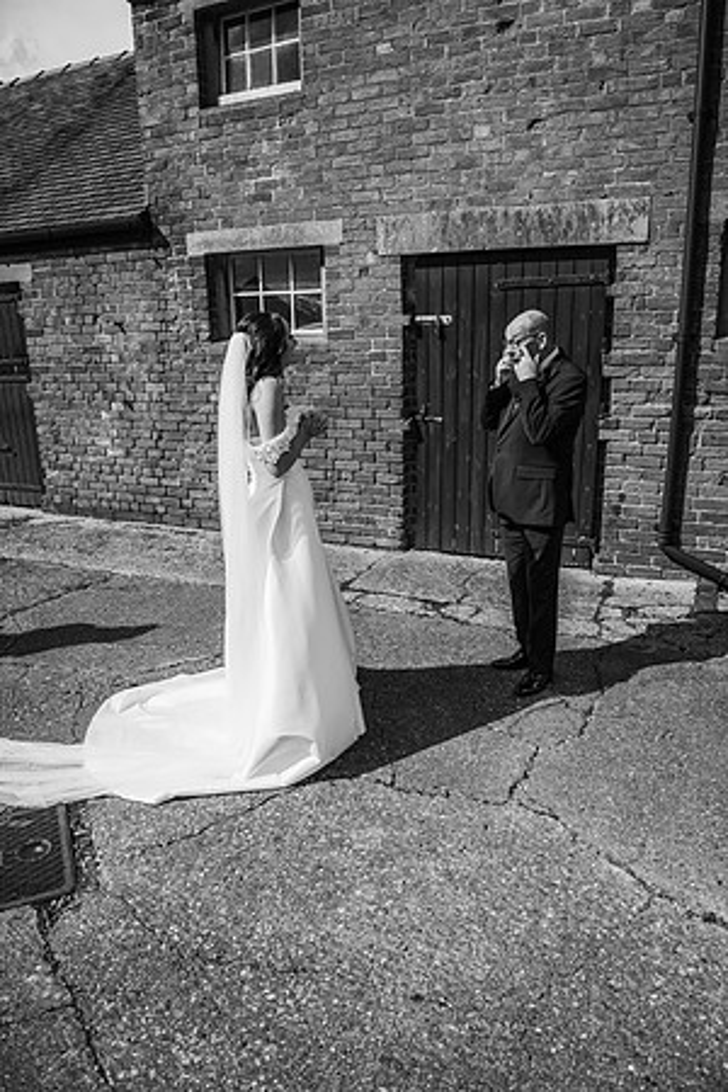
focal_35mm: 24
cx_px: 364
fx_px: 728
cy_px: 546
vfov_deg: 73.7
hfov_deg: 53.1
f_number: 5.6
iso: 64
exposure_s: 1/800
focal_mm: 24
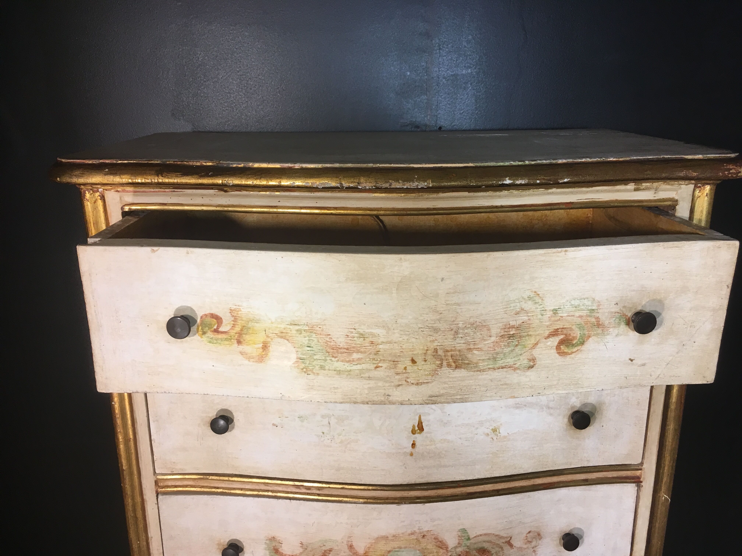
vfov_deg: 48.2
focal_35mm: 29
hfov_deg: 61.7
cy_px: 278
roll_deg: -2.5
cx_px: 371
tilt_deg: -17.9
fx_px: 622
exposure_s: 1/33
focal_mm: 4.15
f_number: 2.2
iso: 40
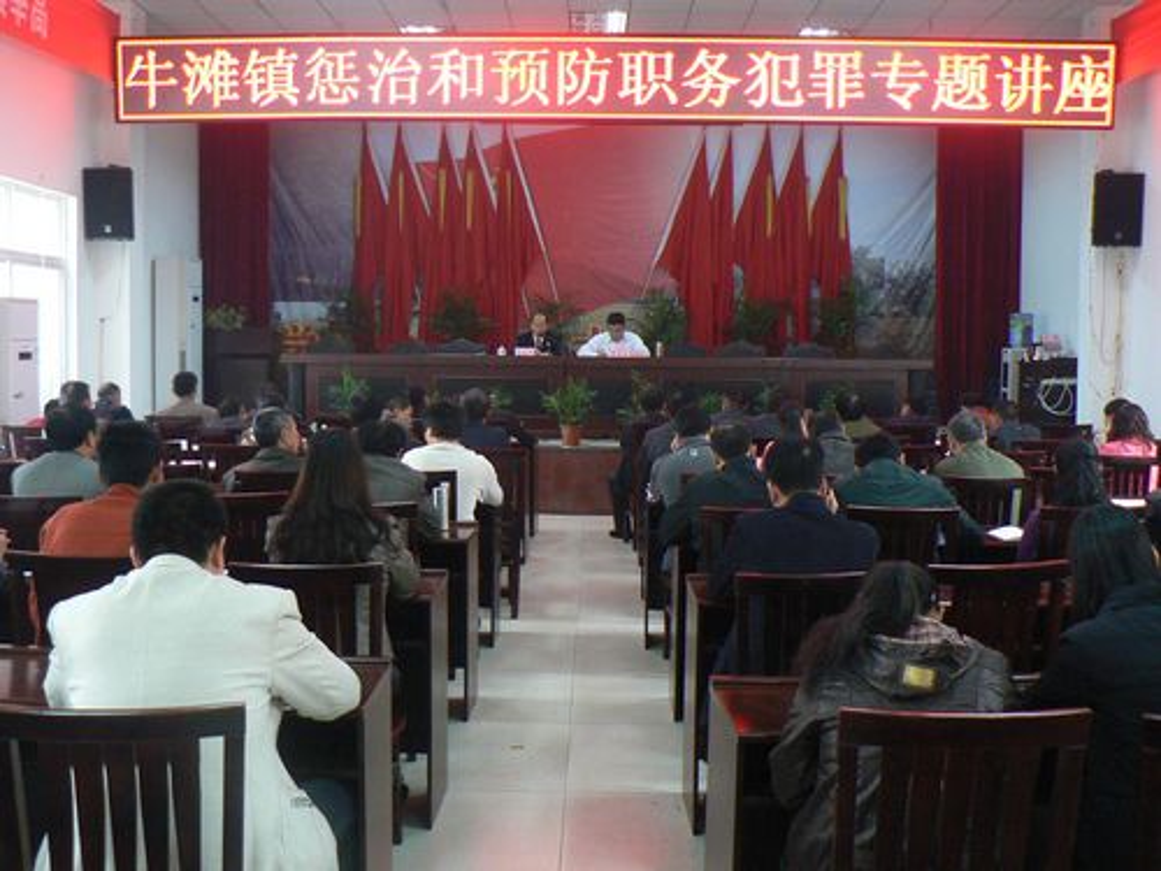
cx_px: 580
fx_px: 1207
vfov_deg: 39.7
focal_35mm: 36
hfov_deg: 51.4
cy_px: 436
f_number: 2.8
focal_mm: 6
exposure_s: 1/10
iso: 200
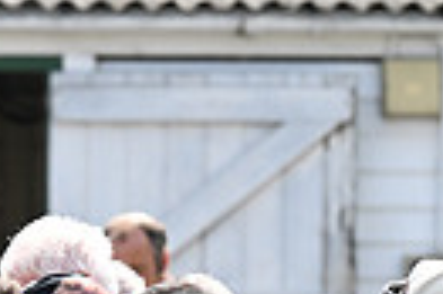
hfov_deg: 2.3
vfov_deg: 1.5
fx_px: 10926
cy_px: 566
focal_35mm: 889
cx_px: -531
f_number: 5.6
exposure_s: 1/1000
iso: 400
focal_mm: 200
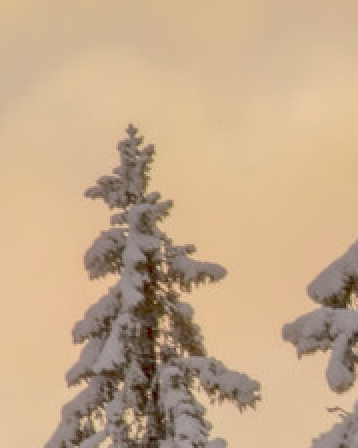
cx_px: 530
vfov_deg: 0.9
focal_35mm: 2266
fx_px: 30032
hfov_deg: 0.7
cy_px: 333
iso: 100
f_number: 36
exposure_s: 1/30
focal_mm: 600
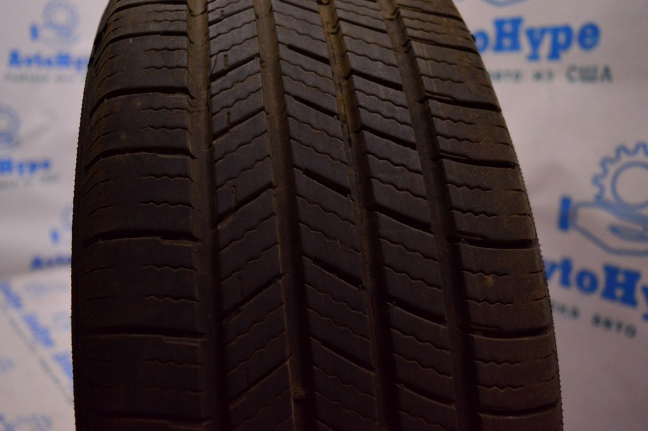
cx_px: 324
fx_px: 594
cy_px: 216
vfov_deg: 39.9
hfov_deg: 57.3
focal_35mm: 33
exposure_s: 1/400
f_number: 4
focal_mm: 22
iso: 1600
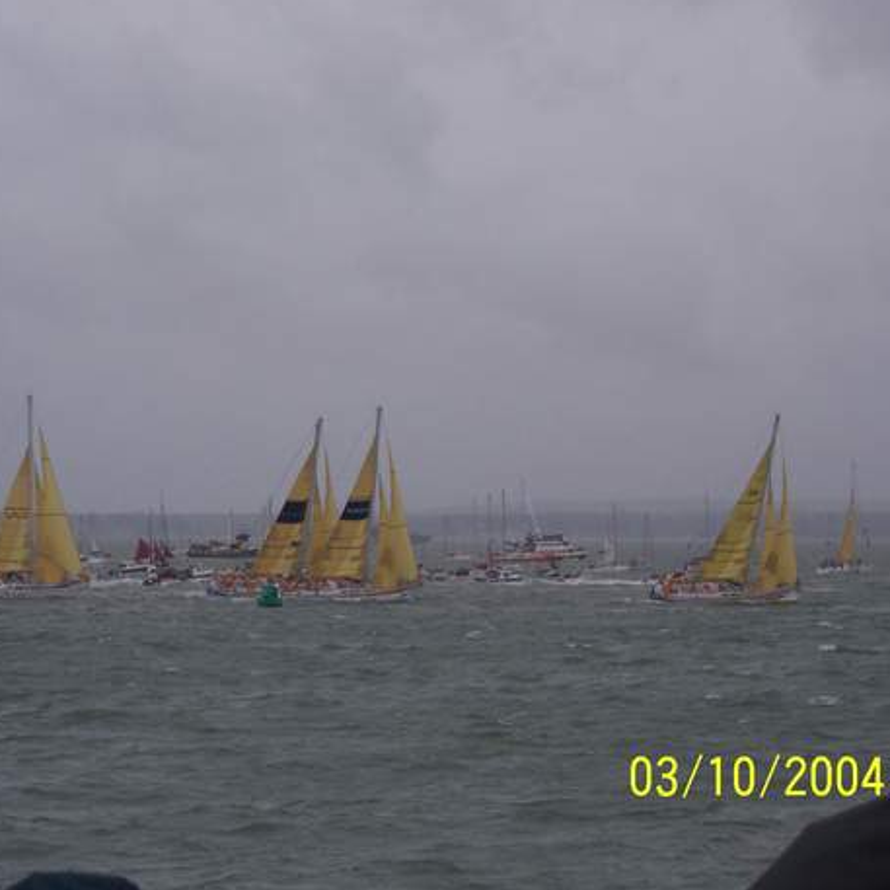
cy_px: 426
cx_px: 329
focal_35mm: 125
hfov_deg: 13.9
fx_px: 3636
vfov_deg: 14.0
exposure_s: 1/350
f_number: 8
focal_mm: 21.3
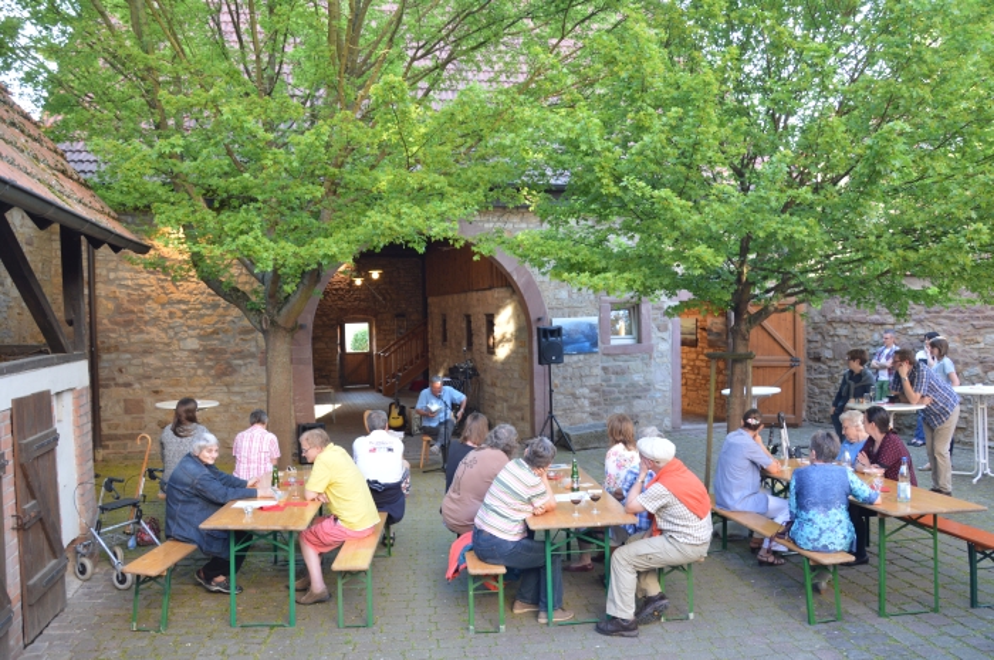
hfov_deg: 67.4
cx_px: 497
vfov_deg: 47.8
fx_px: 745
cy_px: 330
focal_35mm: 27
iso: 400
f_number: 4.5
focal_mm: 18
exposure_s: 1/80
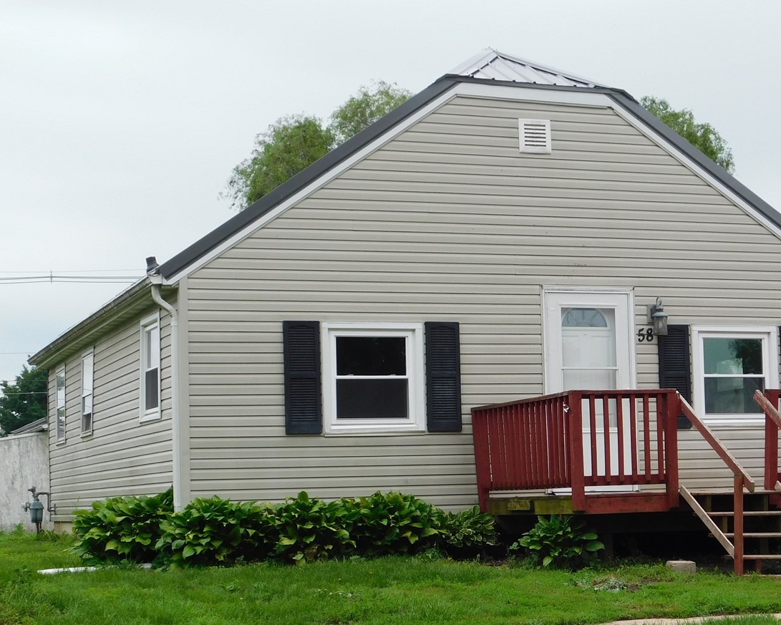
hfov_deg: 25.9
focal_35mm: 73
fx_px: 1688
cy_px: 398
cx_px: 509
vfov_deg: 20.9
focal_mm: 9
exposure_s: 1/160
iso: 125
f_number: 3.8
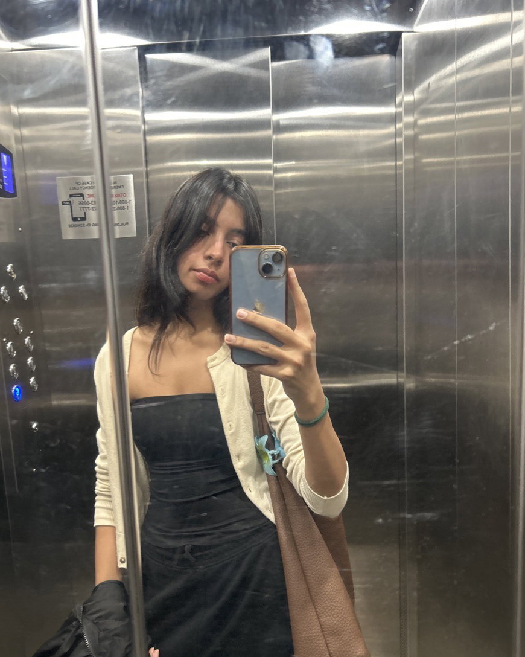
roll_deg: +0.7
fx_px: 544
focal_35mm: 28
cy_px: 344
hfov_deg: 51.5
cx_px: 271
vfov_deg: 62.2
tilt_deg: -7.3
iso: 250
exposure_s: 1/50
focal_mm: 5.7
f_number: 1.5
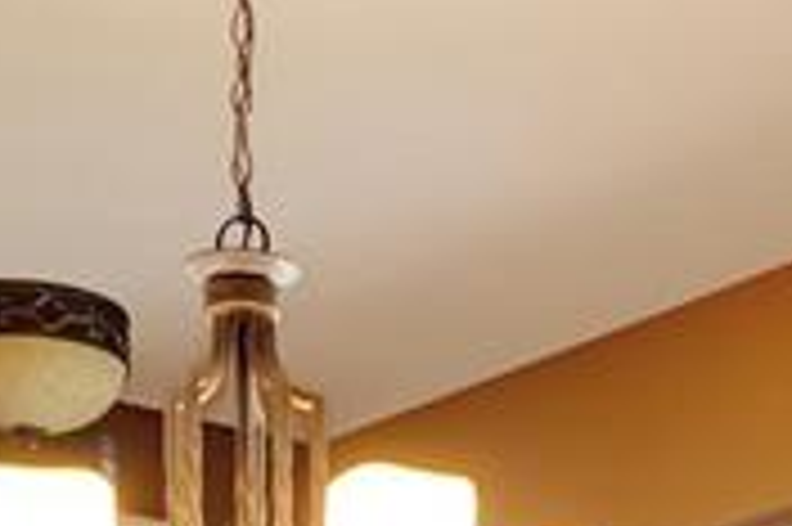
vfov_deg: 9.3
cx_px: 612
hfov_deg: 15.9
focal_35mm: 128
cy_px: 1371
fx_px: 2813
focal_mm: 22
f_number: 9
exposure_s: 1/10
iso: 500
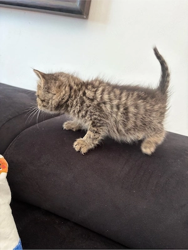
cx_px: 94
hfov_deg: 53.1
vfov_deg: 67.3
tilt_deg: -15.3
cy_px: 125
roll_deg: -12.6
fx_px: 188
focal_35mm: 26
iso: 160
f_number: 1.6
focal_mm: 5.96
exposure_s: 1/60
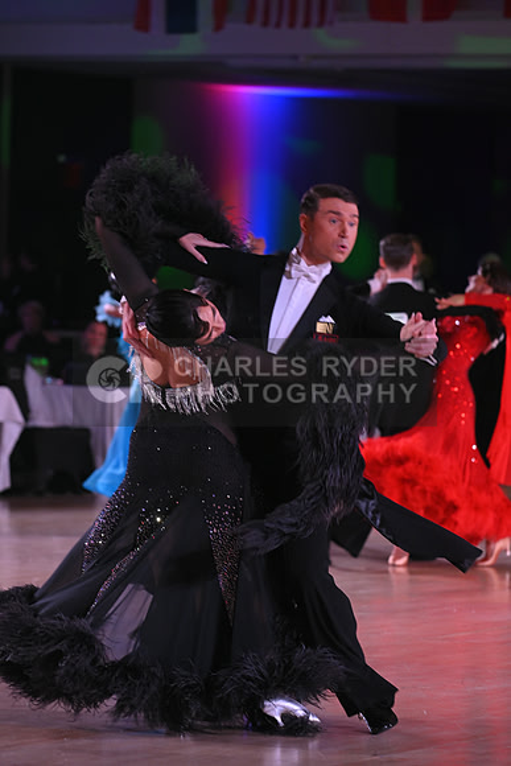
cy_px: 383
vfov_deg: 11.1
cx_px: 256
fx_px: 3936
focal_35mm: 185
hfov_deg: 7.4
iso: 2500
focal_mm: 185
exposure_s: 1/320
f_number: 5
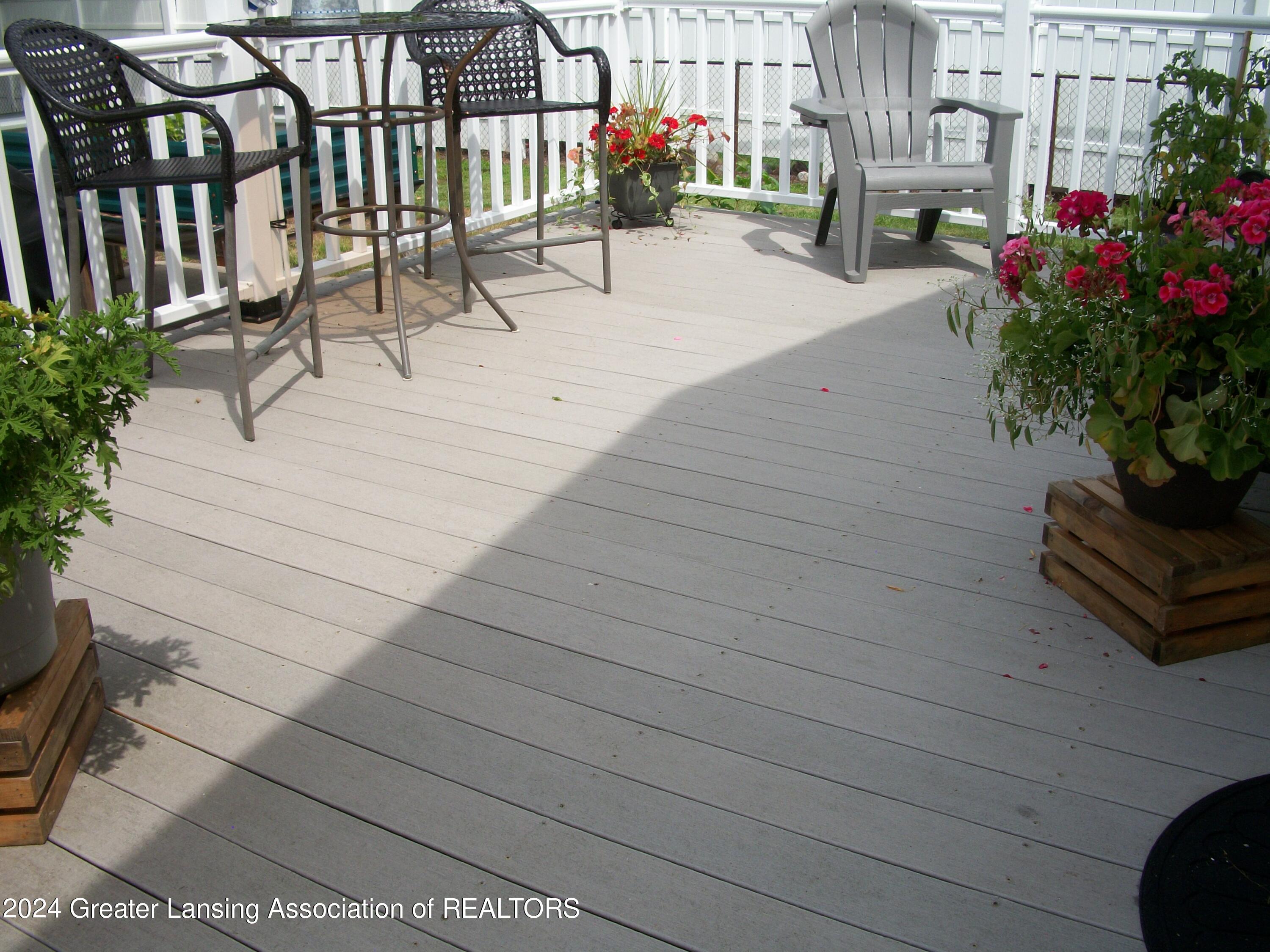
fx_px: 1284
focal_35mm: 35
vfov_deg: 40.7
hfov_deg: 52.6
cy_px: 476
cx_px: 635
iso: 80
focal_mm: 6.3
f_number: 5.6
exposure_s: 1/320
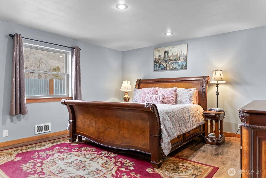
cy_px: 89
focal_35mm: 24
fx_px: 177
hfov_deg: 73.7
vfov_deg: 53.2
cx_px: 133
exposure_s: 1/10
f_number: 2.8
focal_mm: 24
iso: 250
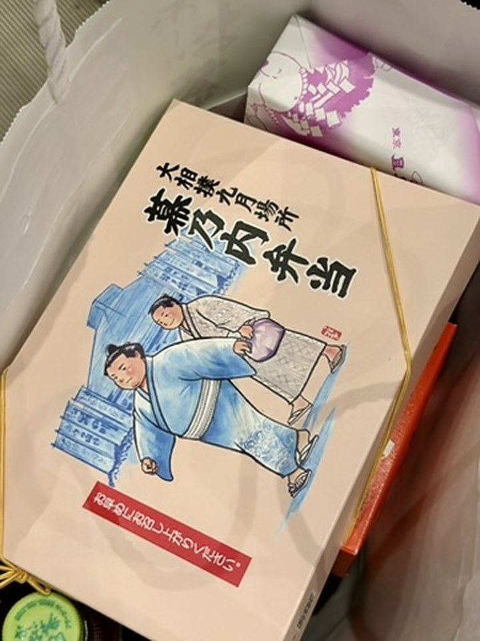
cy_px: 320
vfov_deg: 39.7
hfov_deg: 30.3
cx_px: 240
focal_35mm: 48
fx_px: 887
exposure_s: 1/56
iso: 250
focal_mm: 6.76
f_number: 1.78
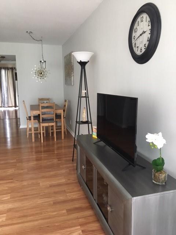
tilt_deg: -9.0
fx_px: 197
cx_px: 88
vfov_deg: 61.7
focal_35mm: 29
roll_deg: -0.3
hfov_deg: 48.2
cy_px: 118
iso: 200
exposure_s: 1/20
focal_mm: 4.15
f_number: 2.2
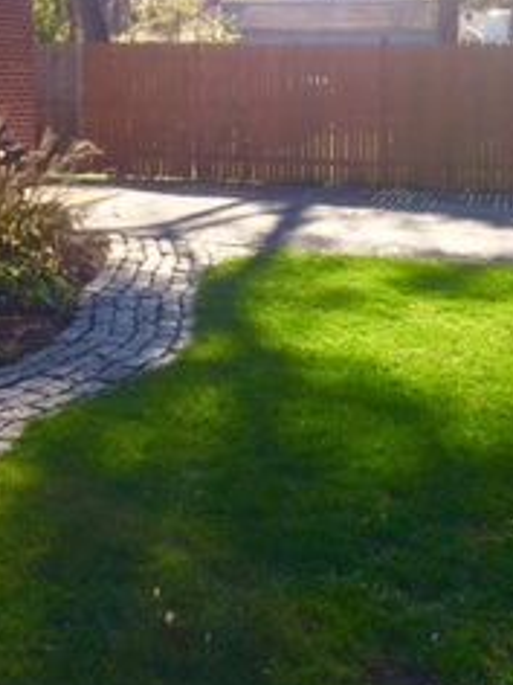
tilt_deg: -7.9
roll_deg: +0.8
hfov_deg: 24.7
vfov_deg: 32.3
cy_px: 212
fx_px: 1166
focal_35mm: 59
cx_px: 174
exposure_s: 1/774
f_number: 2.2
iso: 32
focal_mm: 4.15
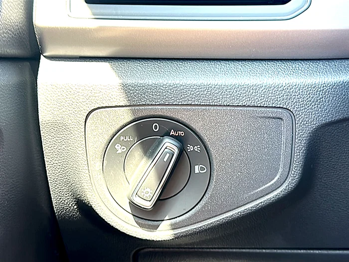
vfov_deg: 35.1
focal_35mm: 41
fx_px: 413
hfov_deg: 45.8
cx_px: 174
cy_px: 131
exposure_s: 1/68
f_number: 1.78
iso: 50
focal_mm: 6.86
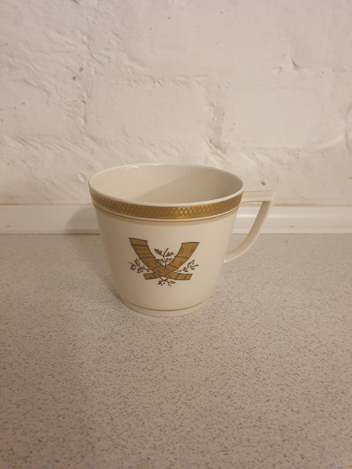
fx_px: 353
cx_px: 176
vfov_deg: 67.3
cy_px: 234
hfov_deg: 53.1
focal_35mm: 26
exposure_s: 1/50
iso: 640
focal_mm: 4.32
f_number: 2.4
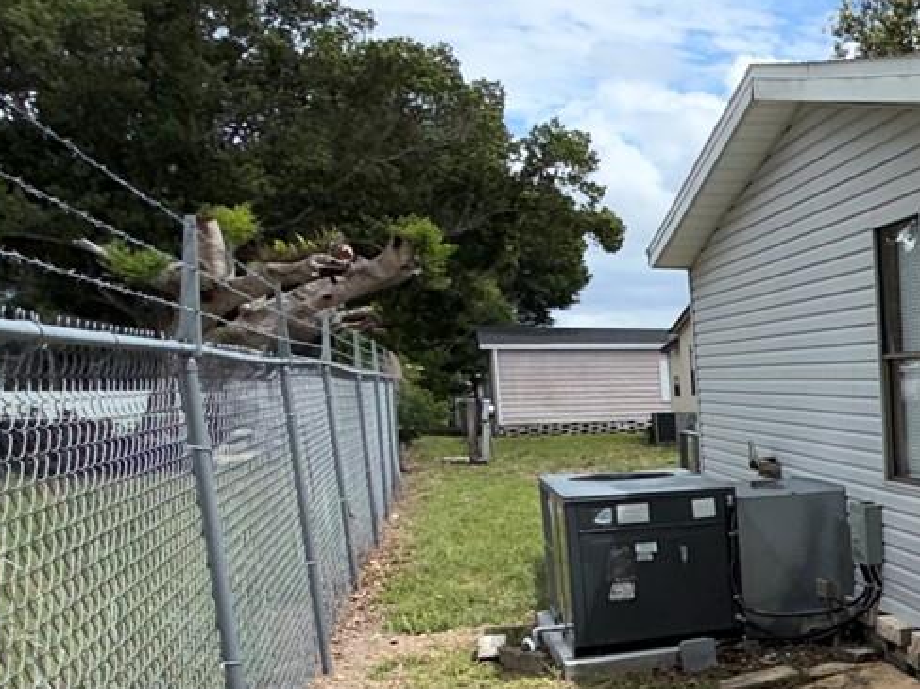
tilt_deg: -7.5
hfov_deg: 30.0
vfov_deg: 31.0
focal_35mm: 46
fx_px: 1222
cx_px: 1275
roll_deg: +0.3
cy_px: 517
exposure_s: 1/1399
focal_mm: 2.22
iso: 16
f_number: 2.2
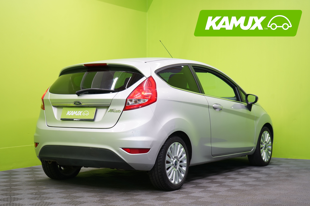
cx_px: 155
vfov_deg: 21.6
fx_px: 542
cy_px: 103
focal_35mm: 63
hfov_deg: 31.9
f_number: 5.6
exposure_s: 1/25
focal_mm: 63
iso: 400
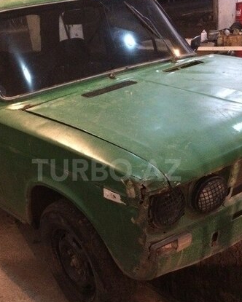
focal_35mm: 45
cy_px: 170
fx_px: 403
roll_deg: +8.6
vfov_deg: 41.1
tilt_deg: -22.9
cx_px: 106
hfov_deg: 33.4
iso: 640
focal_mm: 4.15
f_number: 2.2
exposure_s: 1/17
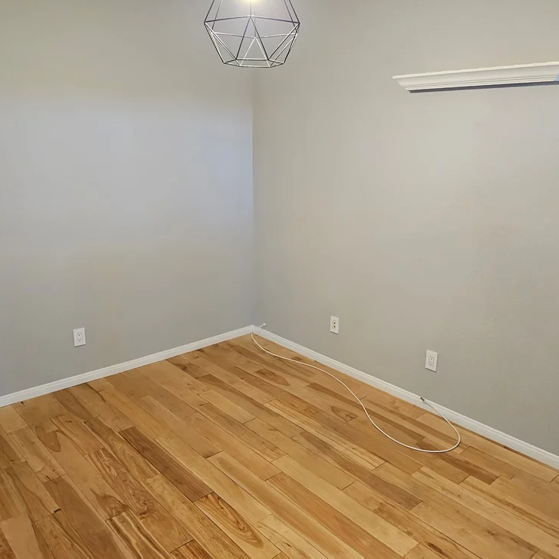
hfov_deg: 57.3
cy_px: 284
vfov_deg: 57.3
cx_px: 279
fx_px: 512
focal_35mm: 28
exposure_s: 1/120
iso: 1000
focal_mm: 6.3
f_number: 1.7
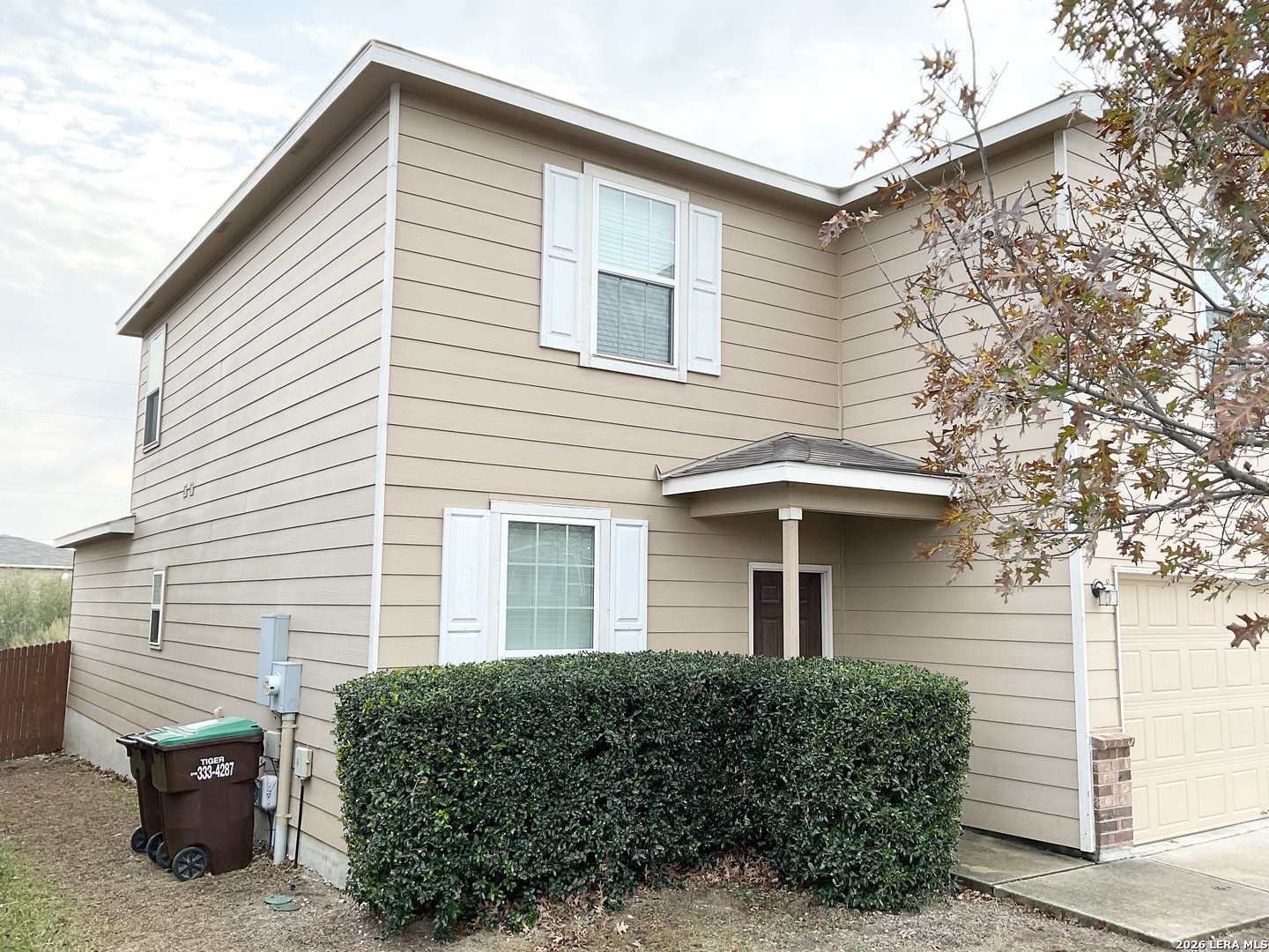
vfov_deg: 48.2
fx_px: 1063
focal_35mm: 29
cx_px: 634
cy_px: 476
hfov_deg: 61.7
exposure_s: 1/146
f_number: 1.8
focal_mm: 3
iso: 16
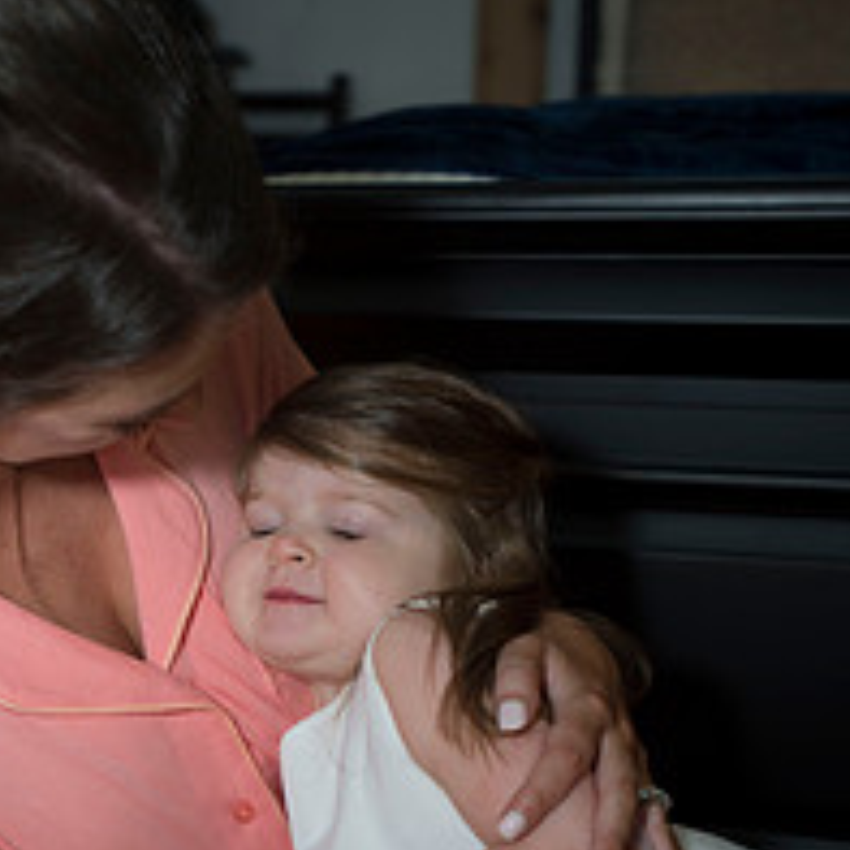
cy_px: 690
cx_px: 218
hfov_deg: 25.1
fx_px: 1889
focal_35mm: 68
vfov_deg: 24.9
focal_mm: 35
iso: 320
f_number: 2.8
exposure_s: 1/125
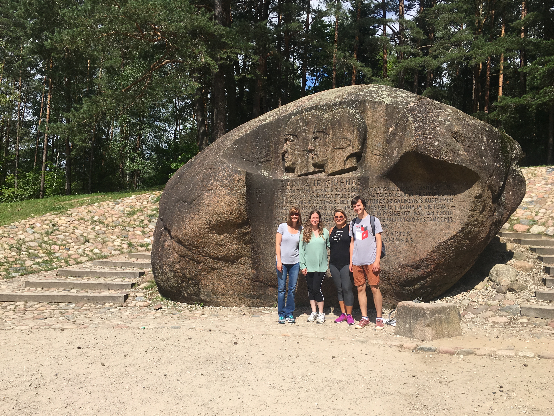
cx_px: 286
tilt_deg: +3.7
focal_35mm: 30
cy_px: 212
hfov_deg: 60.0
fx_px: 480
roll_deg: -0.8
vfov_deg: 46.8
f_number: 2.2
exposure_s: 1/2404
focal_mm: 4.15
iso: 25
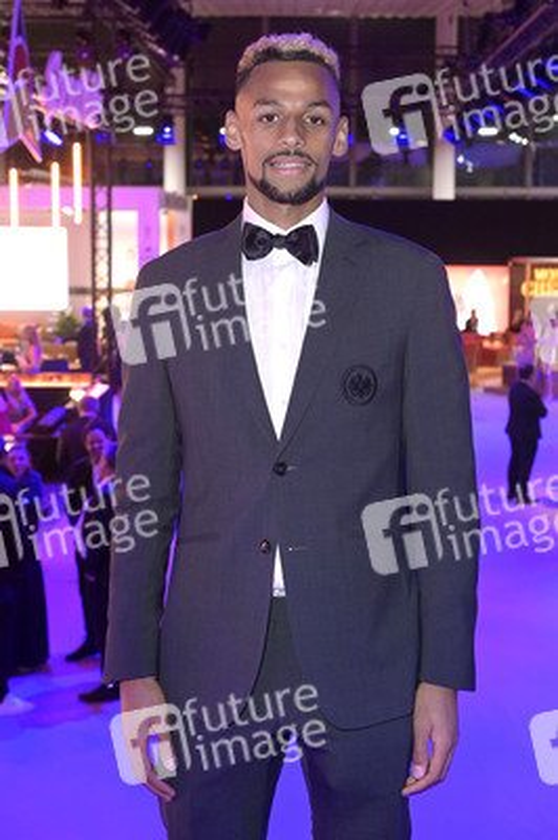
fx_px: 1048
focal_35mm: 45
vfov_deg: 43.6
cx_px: 279
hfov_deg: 29.8
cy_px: 420
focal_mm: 45
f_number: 4.5
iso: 2500
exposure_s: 1/60
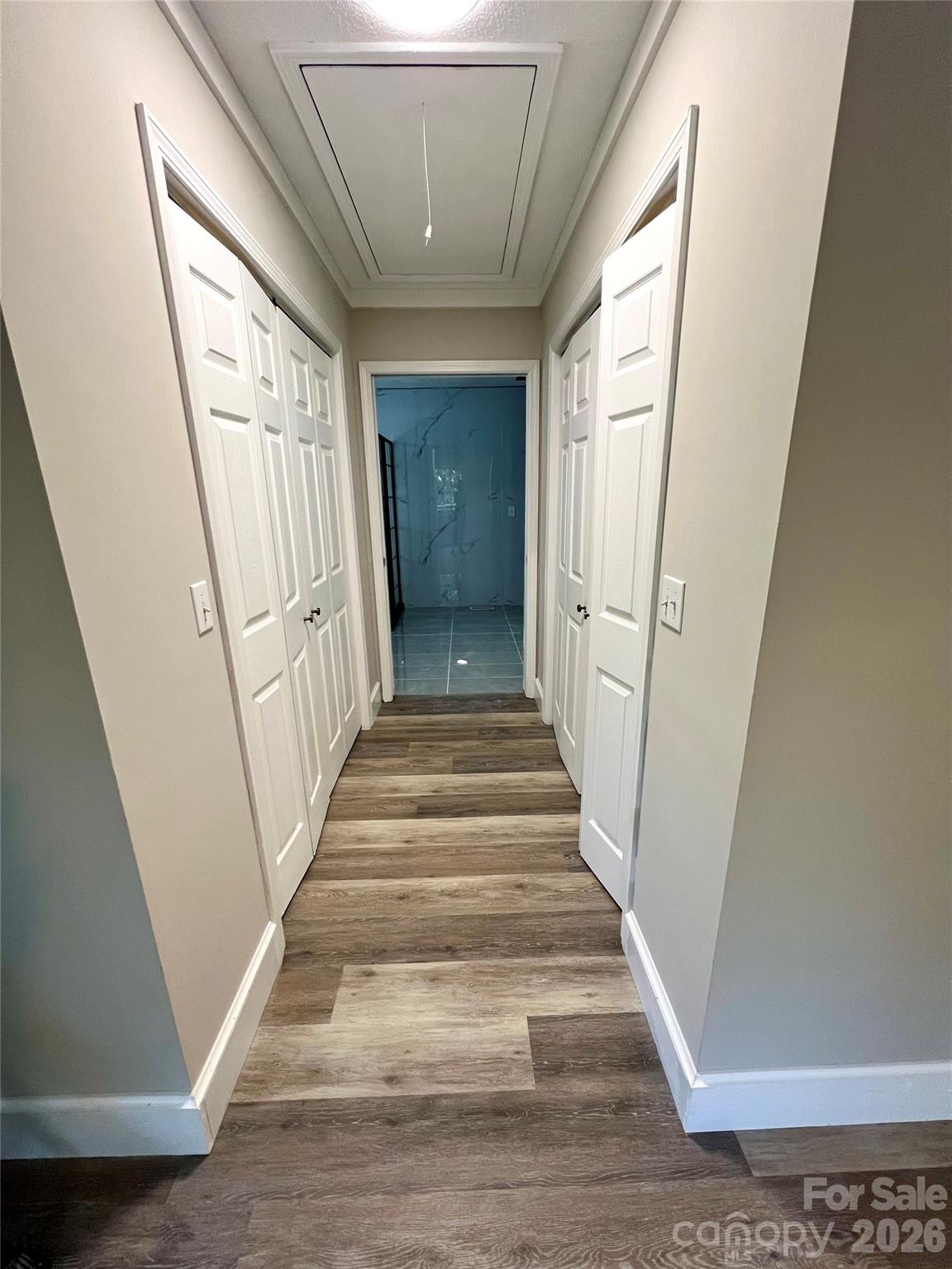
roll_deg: +1.5
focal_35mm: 13
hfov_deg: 89.9
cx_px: 476
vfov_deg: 106.2
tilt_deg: -15.8
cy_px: 634
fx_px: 477
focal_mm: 1.57
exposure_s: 1/120
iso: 200
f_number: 1.8
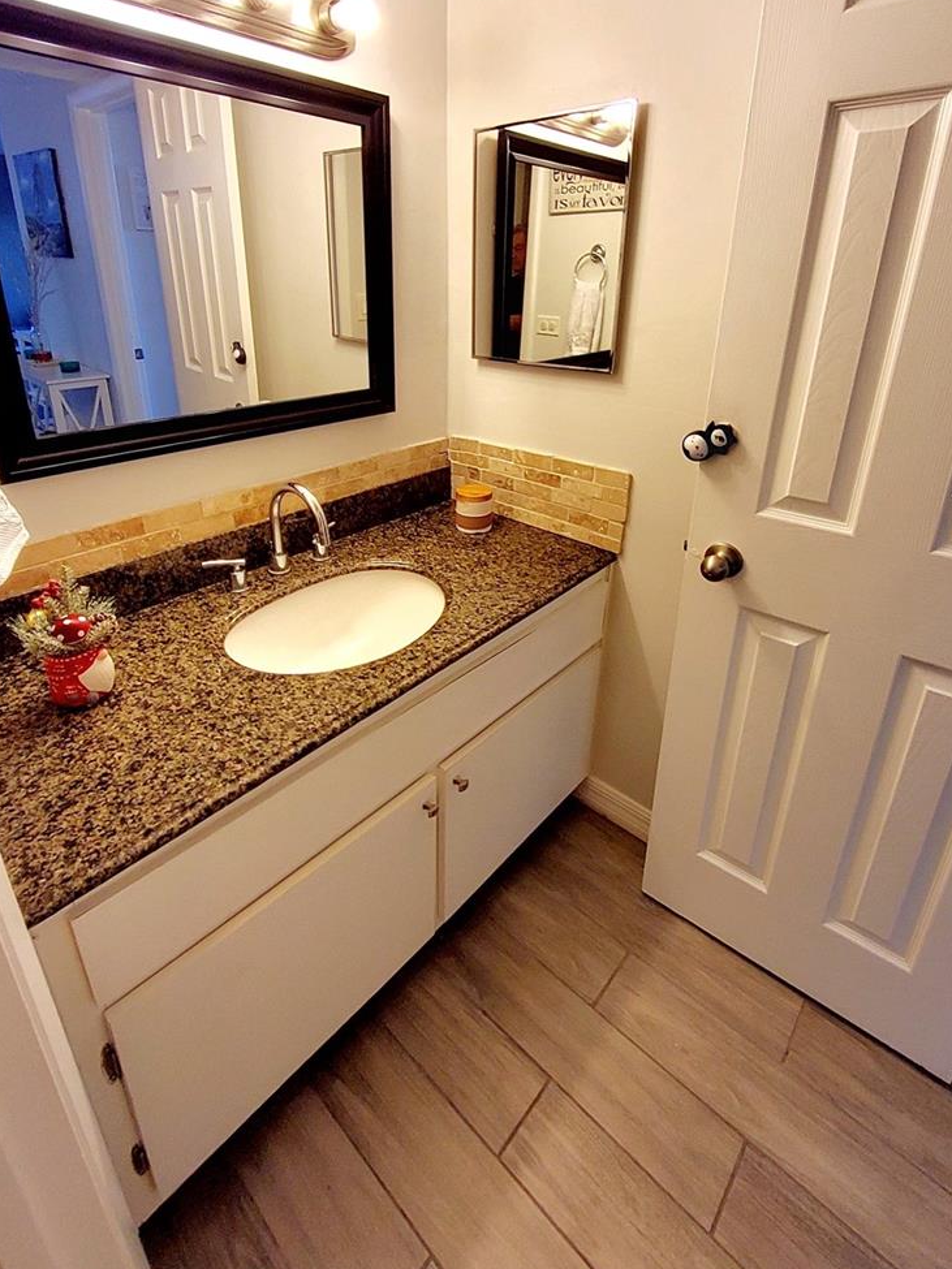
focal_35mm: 16
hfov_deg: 78.1
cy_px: 498
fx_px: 587
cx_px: 457
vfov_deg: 93.1
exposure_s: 1/60.2
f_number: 2.2
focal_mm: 1.13
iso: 50
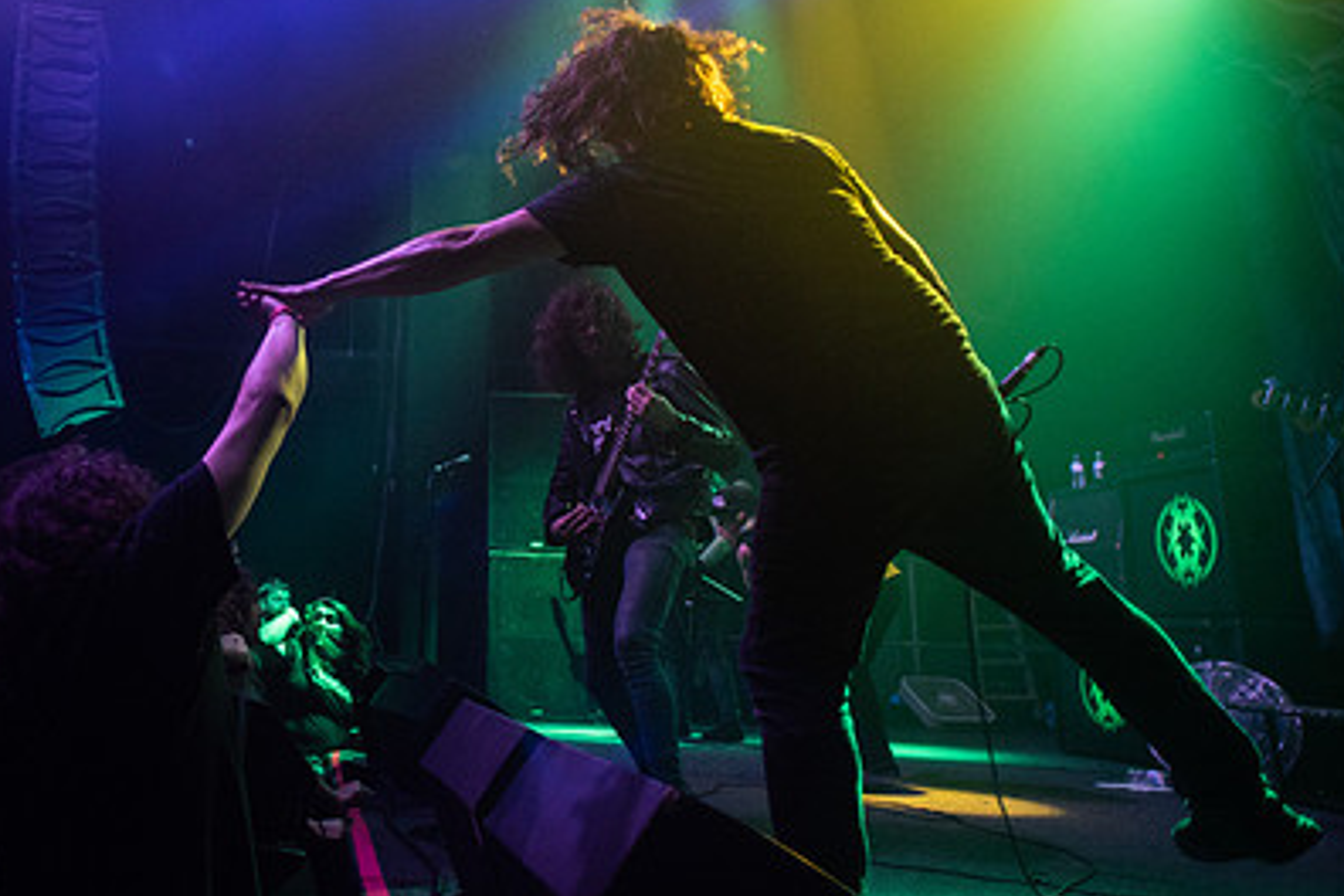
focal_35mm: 34
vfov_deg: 38.2
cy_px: 256
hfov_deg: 52.1
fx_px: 1269
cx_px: 262
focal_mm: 20
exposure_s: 1/160
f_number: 3.2
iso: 2000
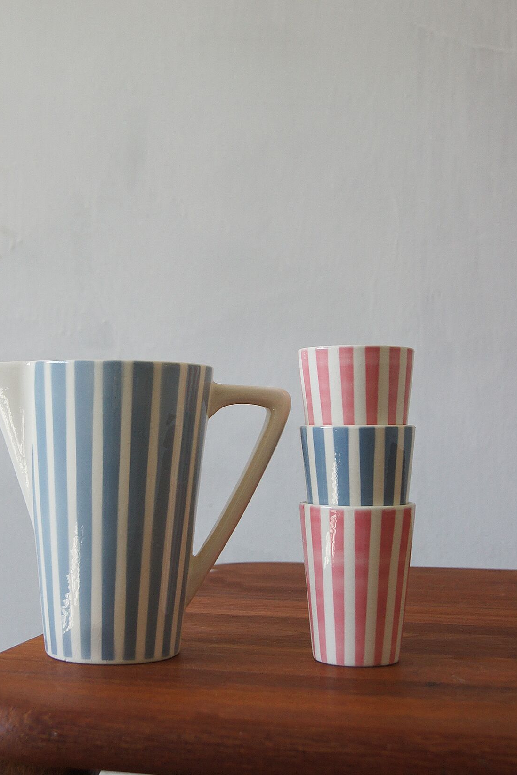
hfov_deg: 26.5
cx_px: 219
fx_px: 1099
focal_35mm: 51
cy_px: 365
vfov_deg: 38.9
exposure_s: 1/100
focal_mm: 28
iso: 400
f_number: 5.6
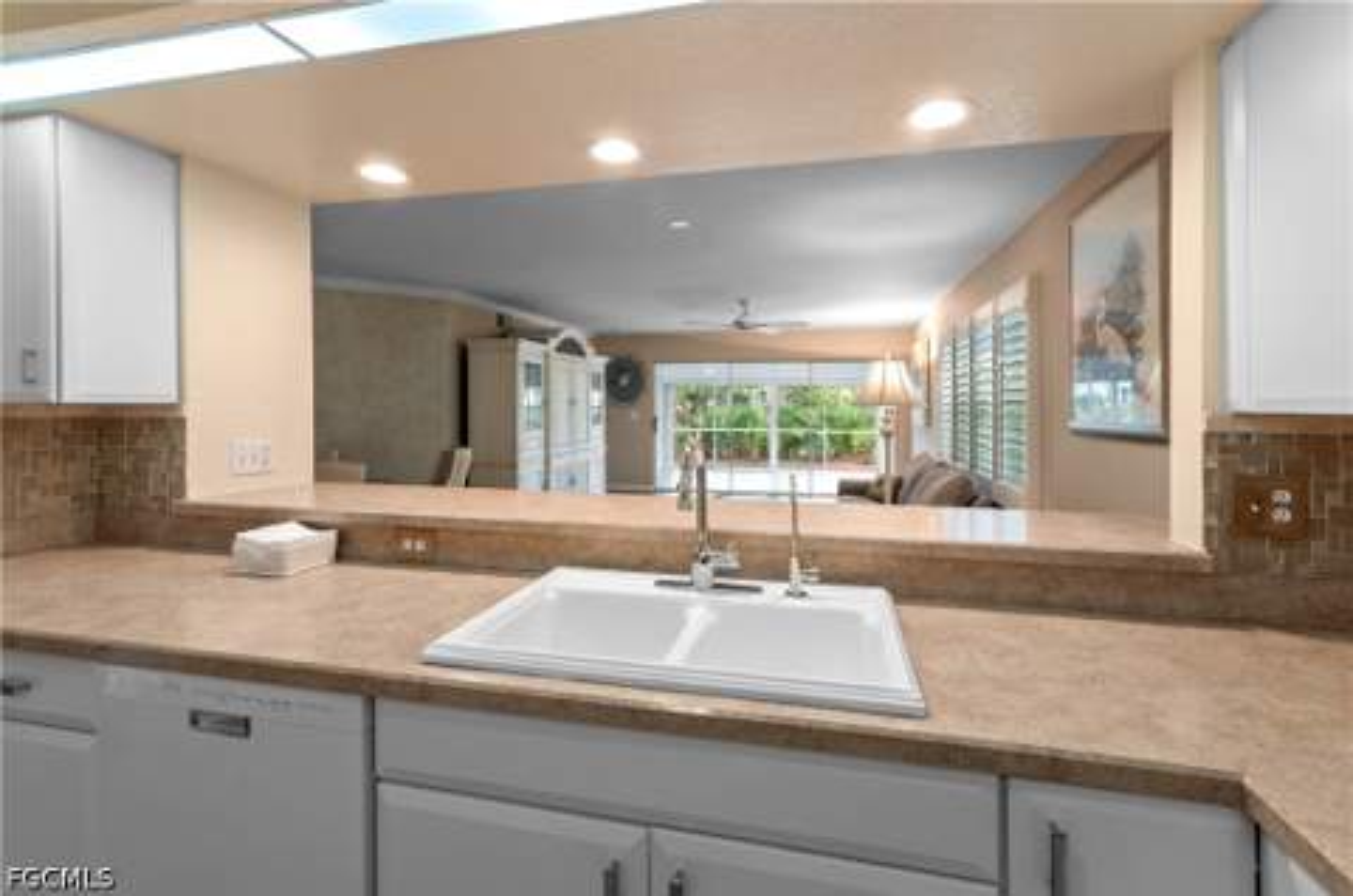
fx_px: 563
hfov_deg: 100.5
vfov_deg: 77.1
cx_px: 676
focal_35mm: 15
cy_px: 448
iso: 200
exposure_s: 1/3
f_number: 8
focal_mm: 10
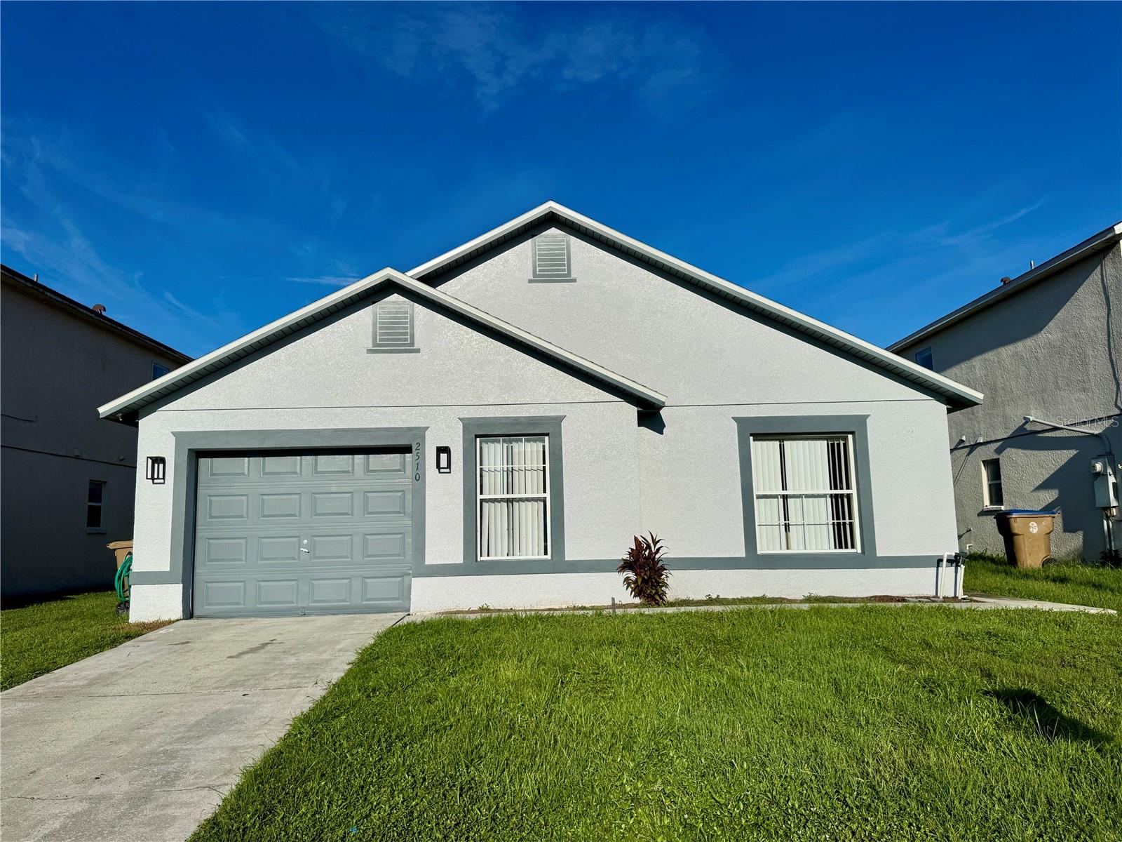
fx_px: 778
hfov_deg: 71.6
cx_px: 561
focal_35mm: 24
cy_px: 421
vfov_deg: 56.8
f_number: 1.78
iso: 80
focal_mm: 6.76
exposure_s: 1/12346
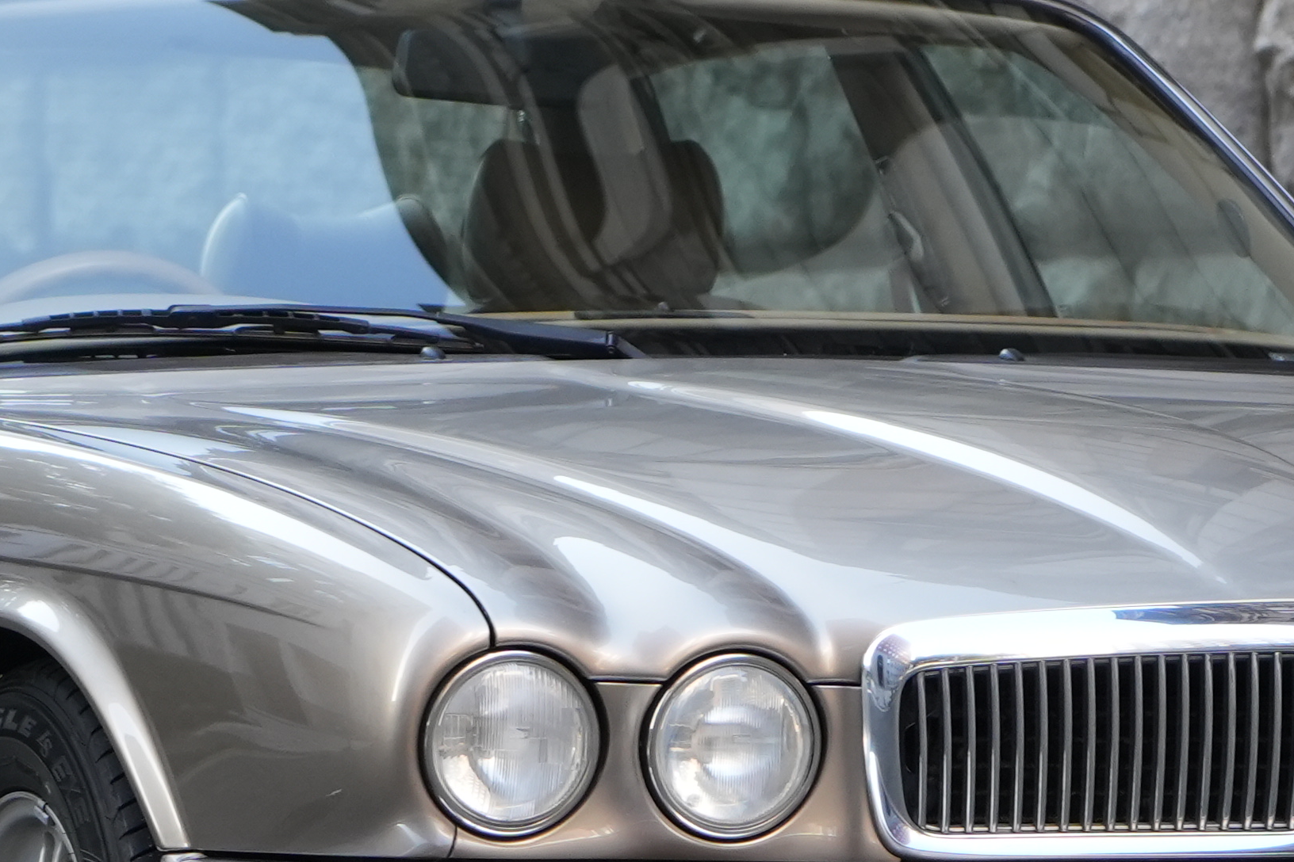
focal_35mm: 451
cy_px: 608
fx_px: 16210
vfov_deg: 3.0
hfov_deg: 4.6
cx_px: 198
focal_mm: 105
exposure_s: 1/160
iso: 800
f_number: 4
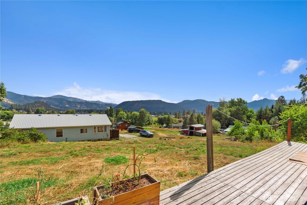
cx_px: 154
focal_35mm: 15
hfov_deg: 100.4
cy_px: 102
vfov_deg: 77.4
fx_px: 128
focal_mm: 15
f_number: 7.1
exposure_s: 1/3200
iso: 100
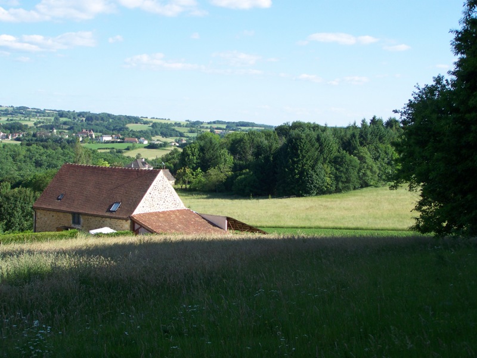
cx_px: 238
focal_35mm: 62
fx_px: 854
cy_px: 179
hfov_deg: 31.2
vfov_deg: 23.7
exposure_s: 1/500
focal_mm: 10.3
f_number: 3.2
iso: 64
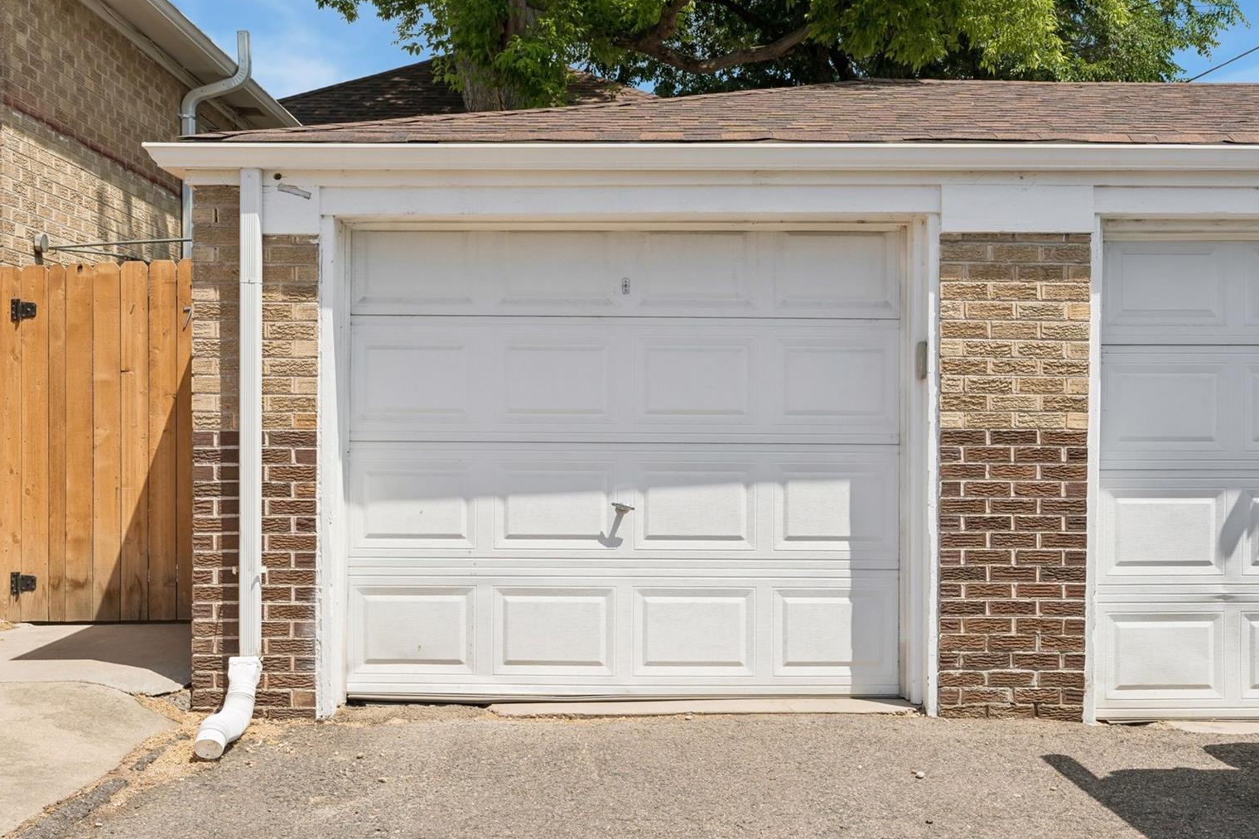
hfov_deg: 48.5
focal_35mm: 40
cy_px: 436
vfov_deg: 33.4
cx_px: 618
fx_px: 1399
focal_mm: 38
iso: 400
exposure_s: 1/1000
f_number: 9
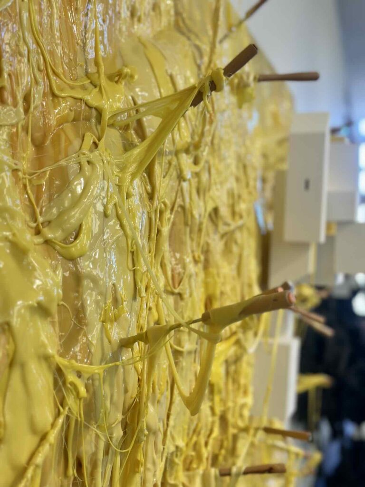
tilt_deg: +0.1
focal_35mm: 48
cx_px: 182
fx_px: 675
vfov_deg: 39.7
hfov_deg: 30.3
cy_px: 244
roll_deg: -1.1
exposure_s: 1/100
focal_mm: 6.86
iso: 64
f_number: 1.78
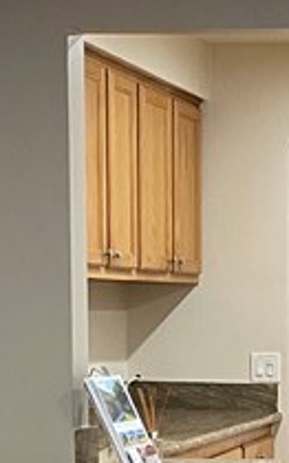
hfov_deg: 9.7
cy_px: 417
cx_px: 507
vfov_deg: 16.0
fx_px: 1628
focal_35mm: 129
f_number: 1.6
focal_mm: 5.1
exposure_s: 1/60
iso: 200
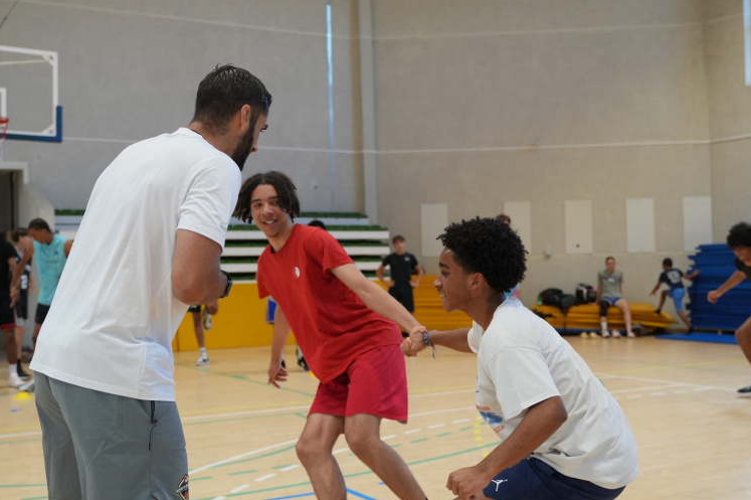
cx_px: 371
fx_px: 938
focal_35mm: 45
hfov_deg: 43.6
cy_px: 251
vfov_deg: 29.8
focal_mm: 28
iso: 800
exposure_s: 1/500
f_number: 2.8
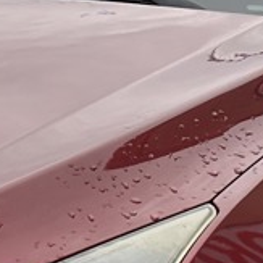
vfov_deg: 5.7
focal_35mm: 305
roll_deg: -0.7
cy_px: 169
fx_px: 2622
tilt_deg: -8.1
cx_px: -152
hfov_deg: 5.7
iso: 64
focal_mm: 6.76
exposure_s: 1/402
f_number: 1.78
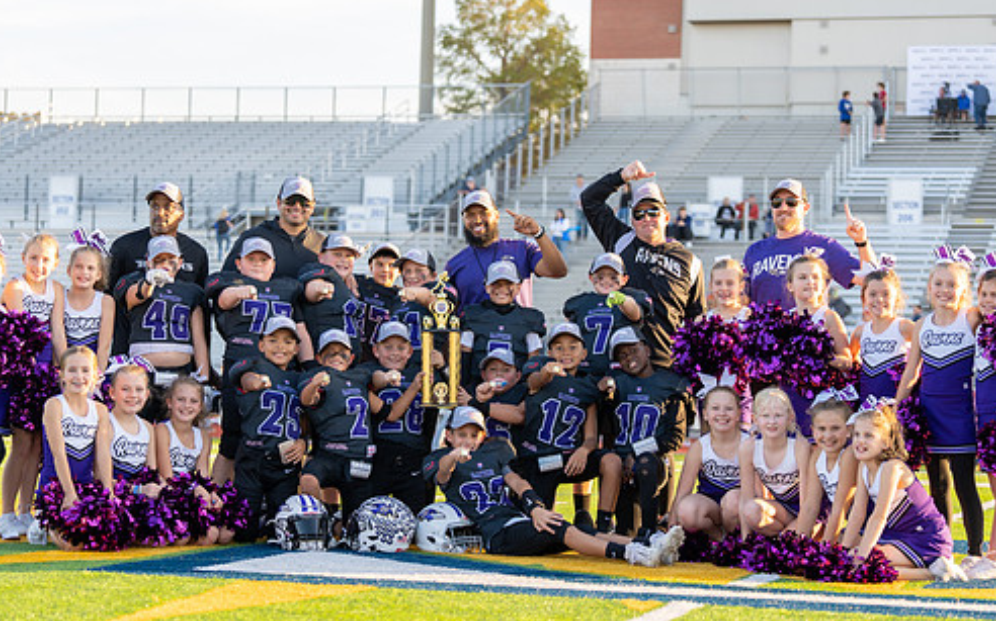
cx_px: 494
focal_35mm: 89
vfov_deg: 14.7
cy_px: 353
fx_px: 2415
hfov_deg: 23.3
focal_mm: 74
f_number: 2.8
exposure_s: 1/200
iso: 100
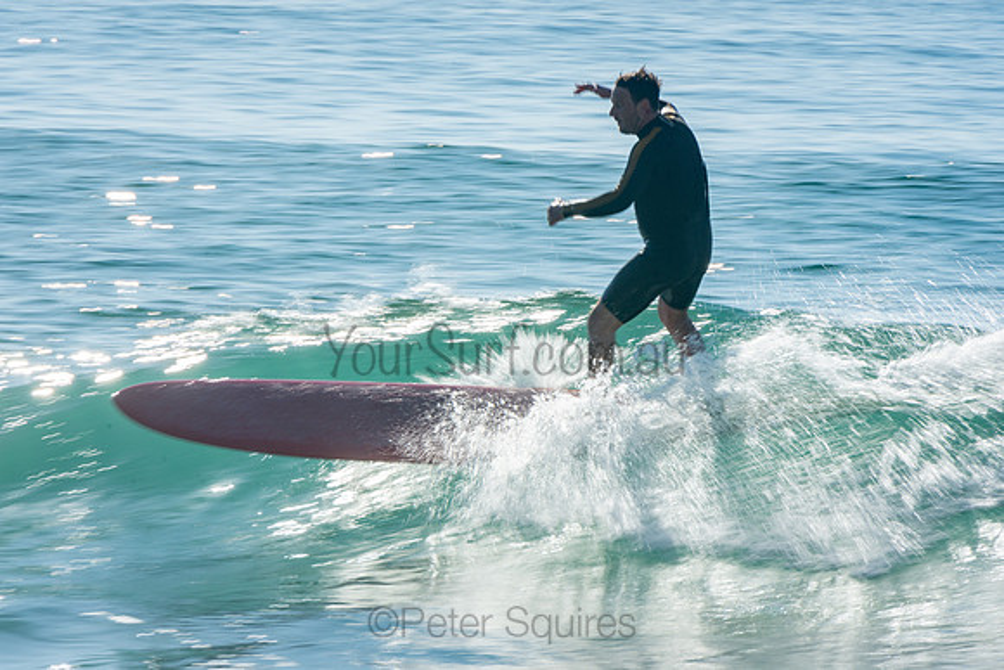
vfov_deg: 2.3
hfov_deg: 3.4
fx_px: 16736
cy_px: 335
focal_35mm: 600
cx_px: 502
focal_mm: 400
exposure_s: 1/50
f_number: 22
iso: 100
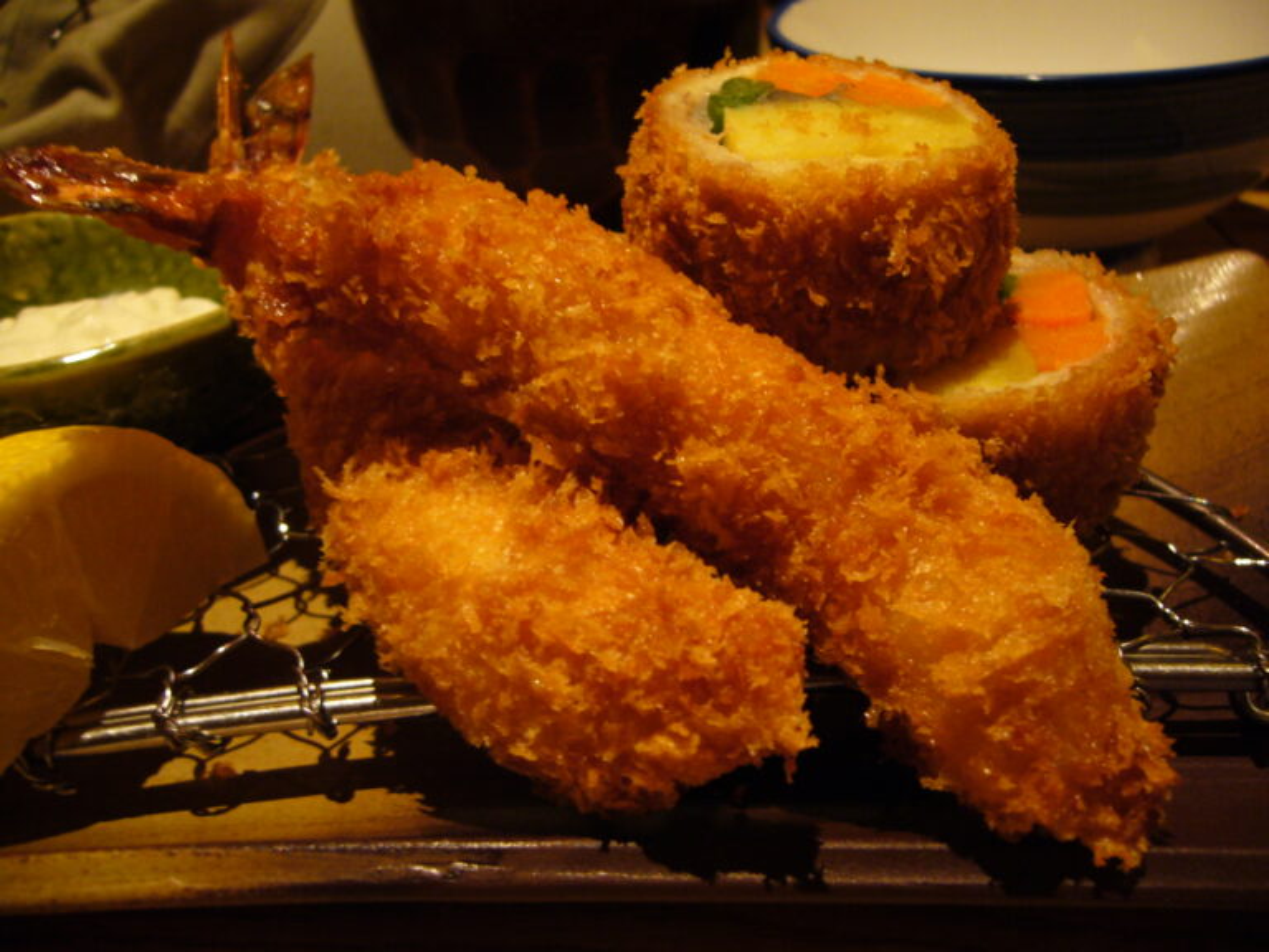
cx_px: 634
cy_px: 476
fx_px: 1283
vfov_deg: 40.7
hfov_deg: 52.6
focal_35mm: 35
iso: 200
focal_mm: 5.8
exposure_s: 1/8
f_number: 2.8
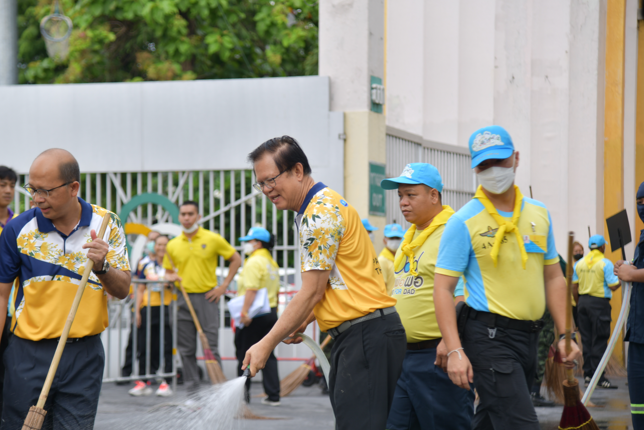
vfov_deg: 13.6
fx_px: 1807
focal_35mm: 101
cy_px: 217
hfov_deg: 20.2
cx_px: 291
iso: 100
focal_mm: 92
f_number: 4
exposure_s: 1/200
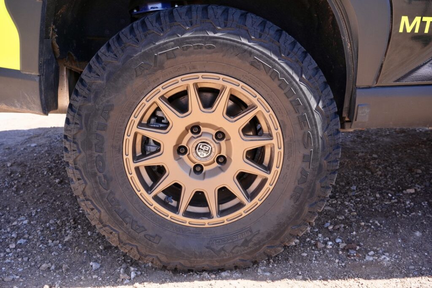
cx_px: 216
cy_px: 144
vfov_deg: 37.9
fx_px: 420
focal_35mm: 35
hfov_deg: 54.4
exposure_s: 1/170
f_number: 5
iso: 320
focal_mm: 23.5
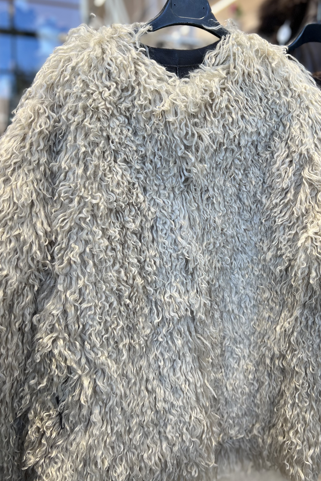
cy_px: 212
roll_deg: -0.4
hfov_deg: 37.6
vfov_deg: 54.3
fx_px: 468
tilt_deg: -6.1
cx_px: 199
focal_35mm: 35
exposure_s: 1/100
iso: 32
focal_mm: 5.7
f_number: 1.5
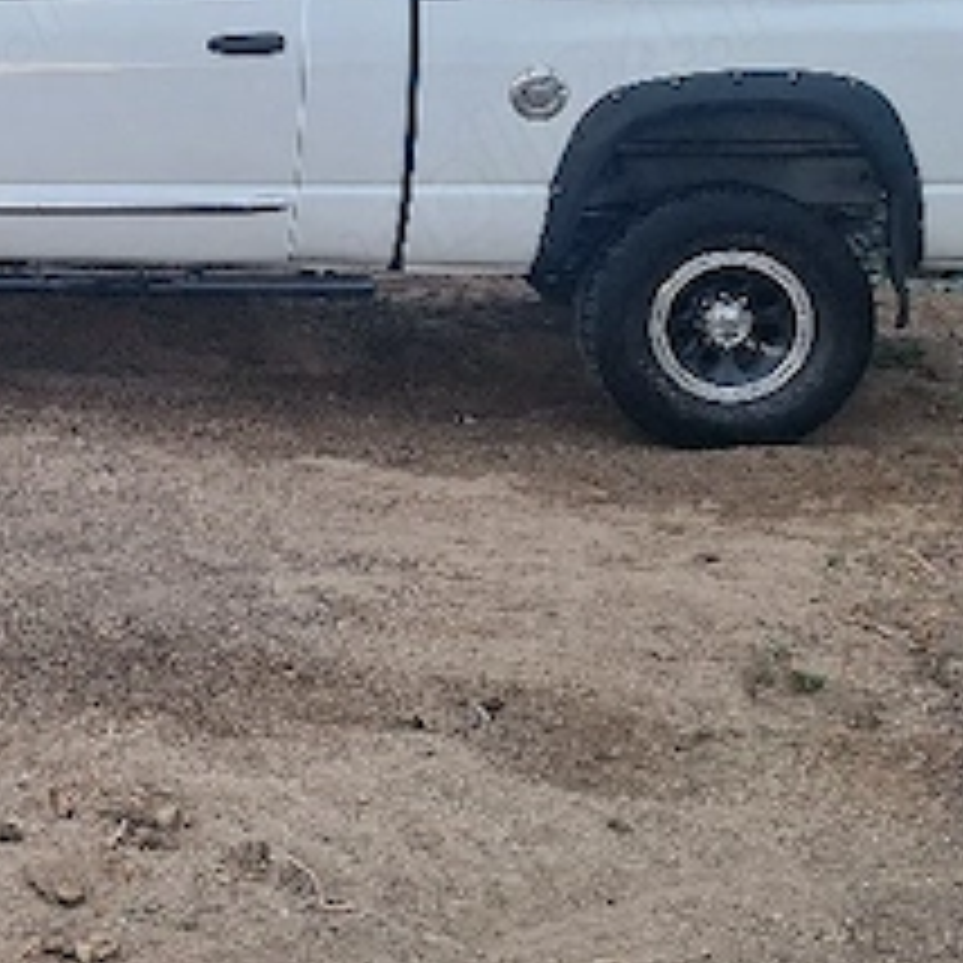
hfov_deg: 28.4
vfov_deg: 29.2
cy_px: 153
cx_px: 32
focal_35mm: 57
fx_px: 1794
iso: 80
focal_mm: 5.54
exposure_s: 1/50
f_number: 1.8
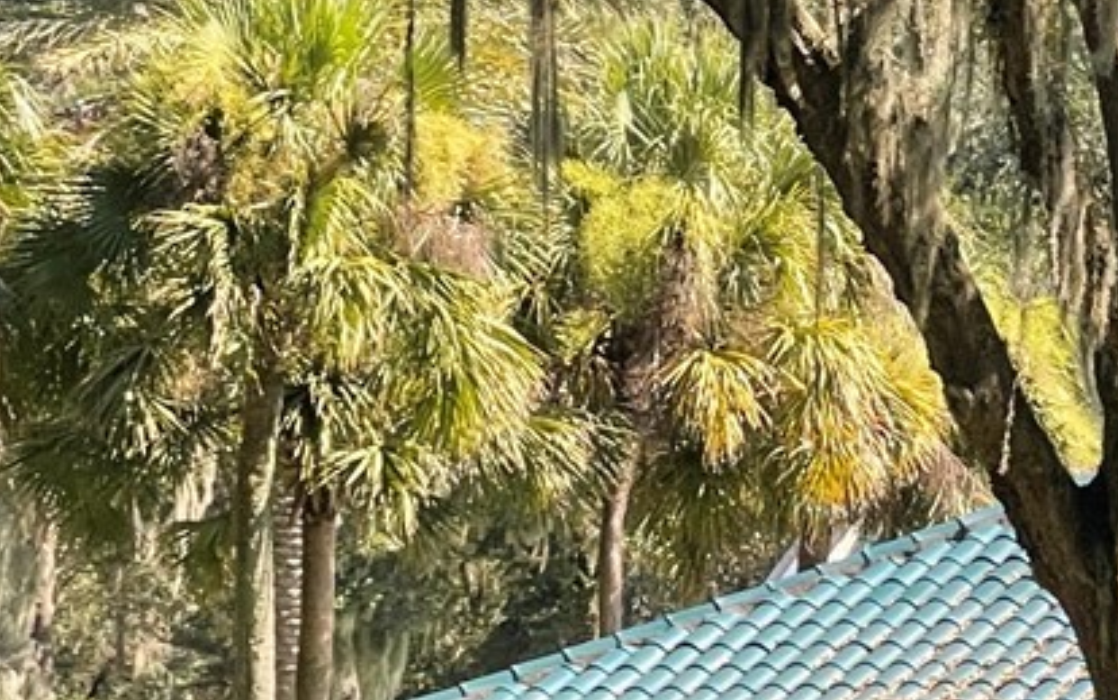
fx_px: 7985
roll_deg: -0.1
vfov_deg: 5.0
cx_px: 1974
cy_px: 641
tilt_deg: +2.0
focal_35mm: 262
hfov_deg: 7.8
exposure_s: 1/222
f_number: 2.2
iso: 20
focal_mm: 7.5
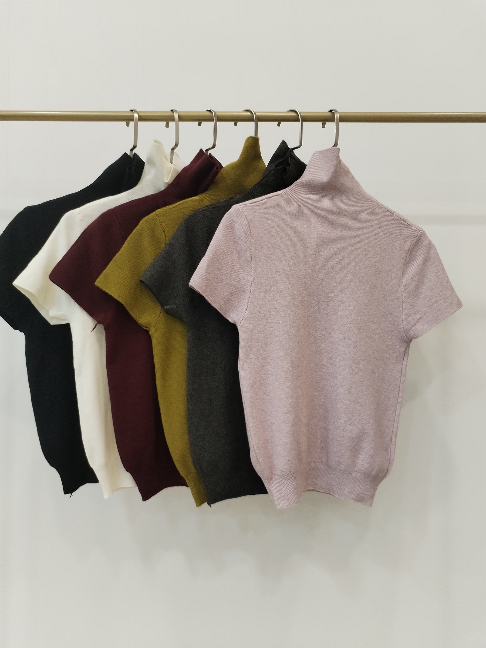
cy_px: 324
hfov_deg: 48.2
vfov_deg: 61.7
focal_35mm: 29
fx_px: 543
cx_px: 243
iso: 418
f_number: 1.8
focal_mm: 4.75
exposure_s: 1/60
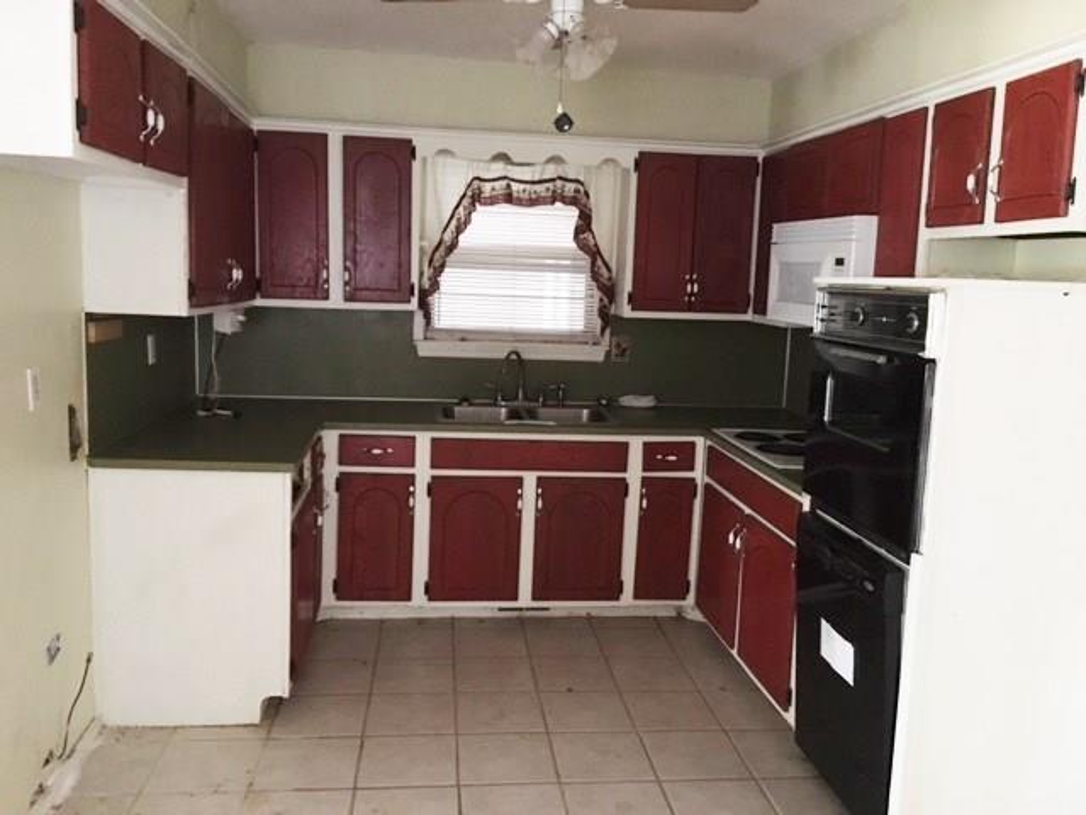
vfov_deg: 48.2
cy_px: 408
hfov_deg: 61.7
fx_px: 910
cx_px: 543
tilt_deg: -8.7
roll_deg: -3.6
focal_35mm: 29
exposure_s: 1/15
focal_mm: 4.15
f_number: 2.2
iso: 500
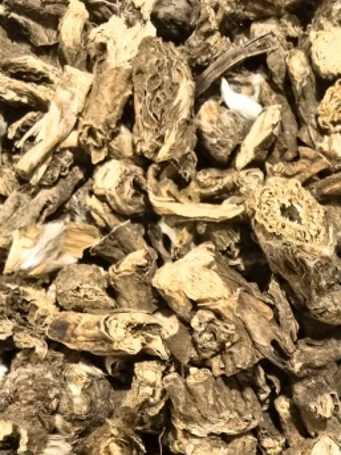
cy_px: 631
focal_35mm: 84
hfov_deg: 16.3
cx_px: 480
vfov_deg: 20.7
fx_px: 1104
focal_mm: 6.35
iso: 800
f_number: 2
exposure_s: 1/100
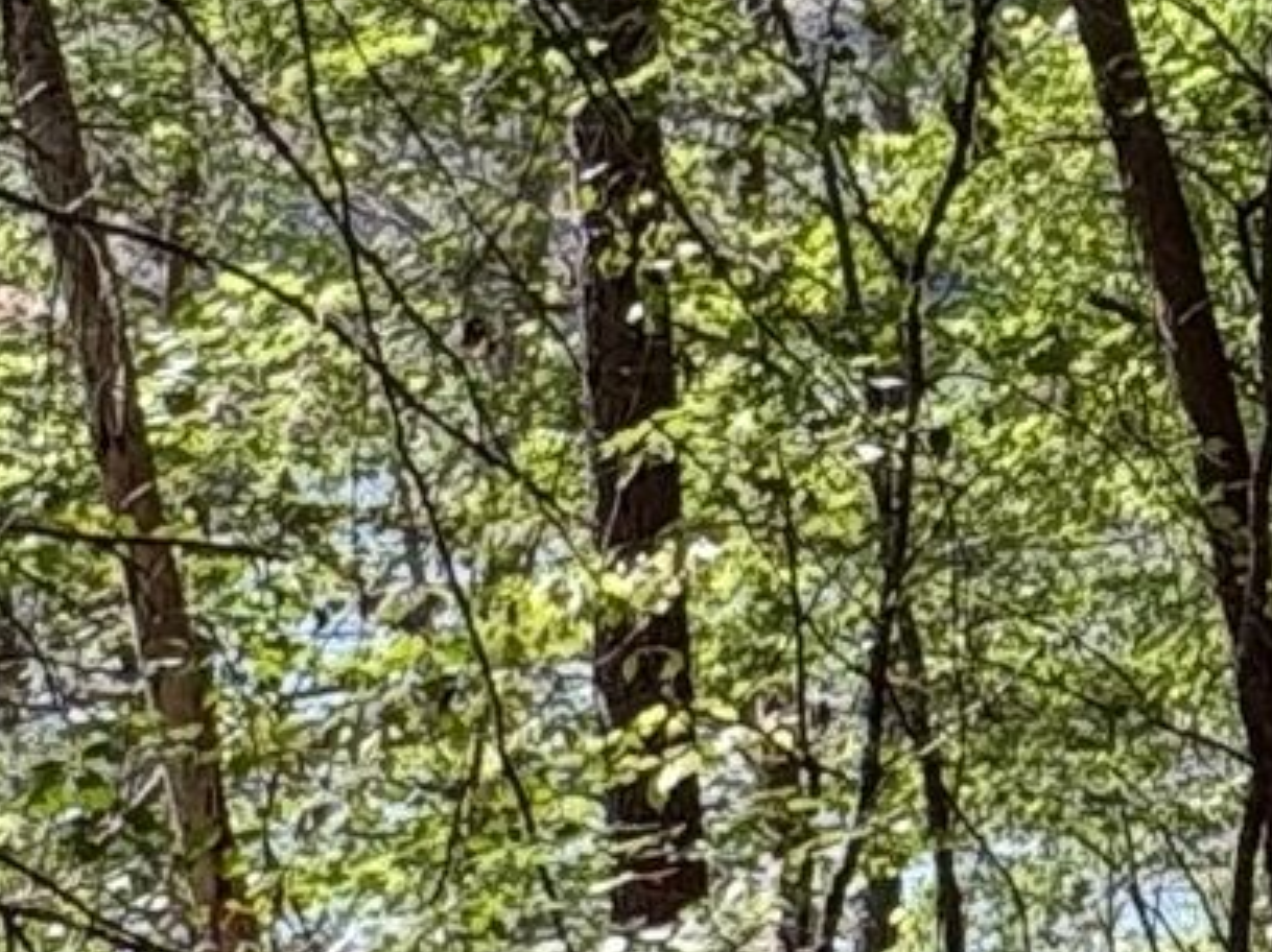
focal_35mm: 106
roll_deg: -1.4
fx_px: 3893
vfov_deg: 13.9
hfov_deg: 16.6
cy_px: 401
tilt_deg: -4.8
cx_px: 1986
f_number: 2.2
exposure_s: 1/146
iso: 64
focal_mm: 2.22
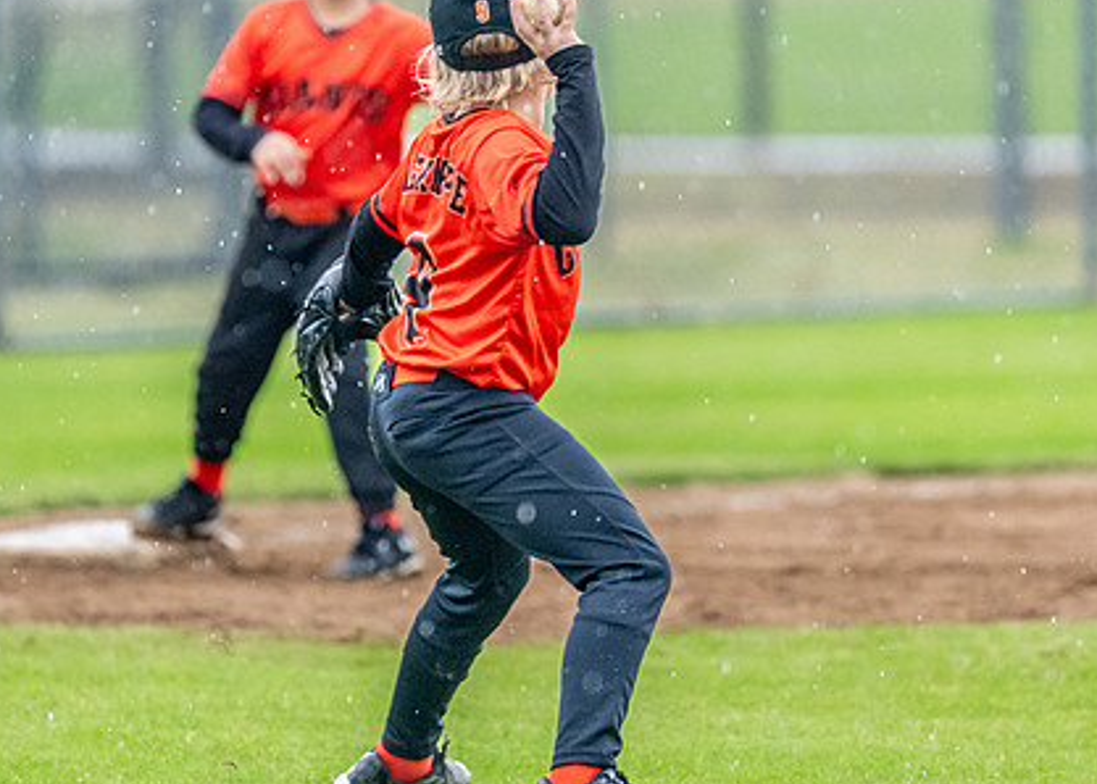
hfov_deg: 3.6
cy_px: 326
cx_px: 549
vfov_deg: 2.6
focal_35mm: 553
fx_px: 17232
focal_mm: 200
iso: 1600
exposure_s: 1/1000
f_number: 2.8
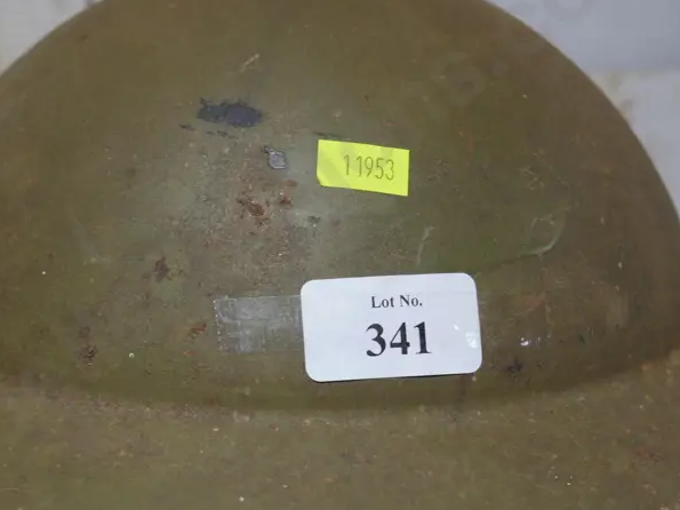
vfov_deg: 23.6
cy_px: 248
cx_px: 230
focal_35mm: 62
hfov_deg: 31.0
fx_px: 1218
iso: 500
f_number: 4
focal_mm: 18
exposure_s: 1/60
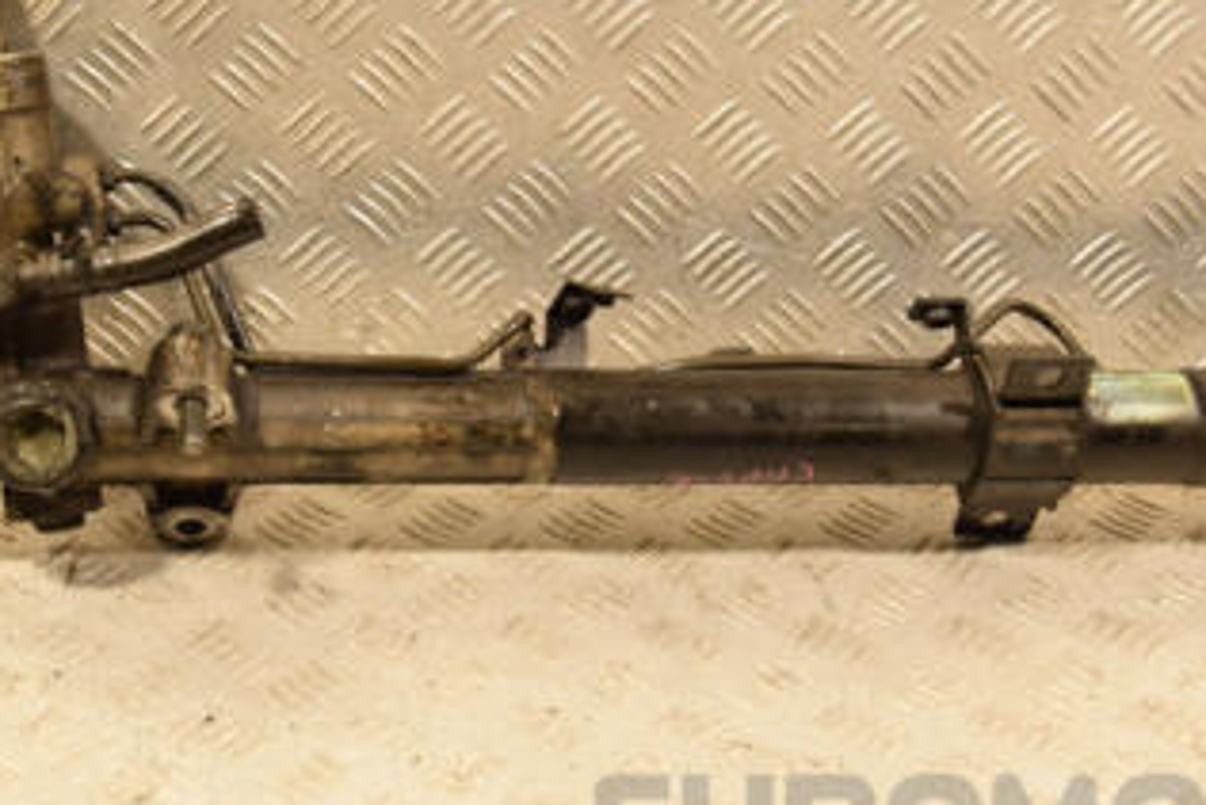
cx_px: 523
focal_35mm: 74
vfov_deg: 18.4
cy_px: 324
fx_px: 2480
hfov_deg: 27.3
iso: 800
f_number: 6.3
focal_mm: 26
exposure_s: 1/160
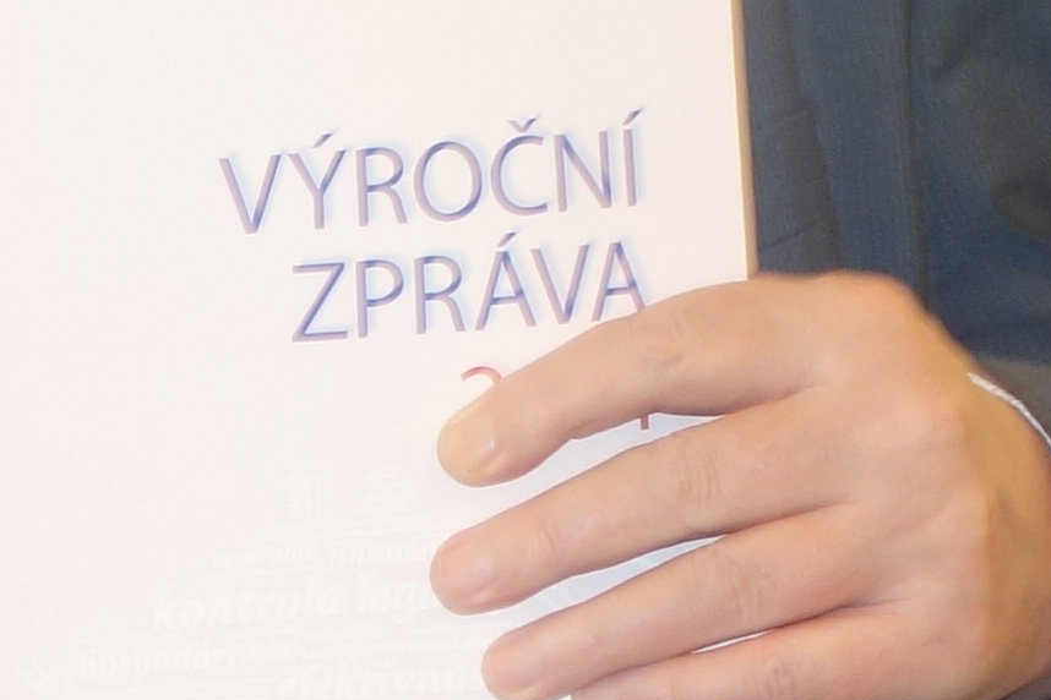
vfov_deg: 4.1
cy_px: 117
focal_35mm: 338
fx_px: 9867
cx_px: -363
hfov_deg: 6.0
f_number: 3.5
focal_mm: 19.53
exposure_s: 1/50
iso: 200
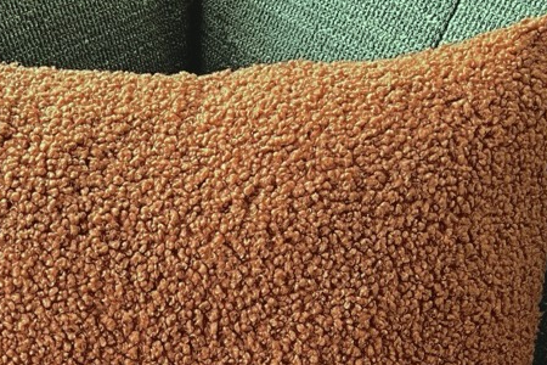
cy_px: 506
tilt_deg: -50.4
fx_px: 1170
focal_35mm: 77
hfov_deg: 26.0
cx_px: 137
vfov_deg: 16.5
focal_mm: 5.7
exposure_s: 1/60
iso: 250
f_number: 1.5
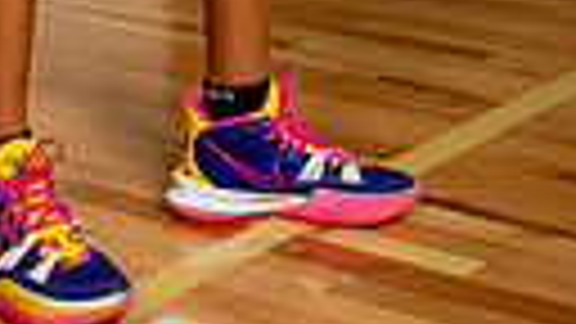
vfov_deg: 7.8
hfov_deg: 15.3
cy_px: -536
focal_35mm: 140
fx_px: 2138
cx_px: 153
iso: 250
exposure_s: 1/500
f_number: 8
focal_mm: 38
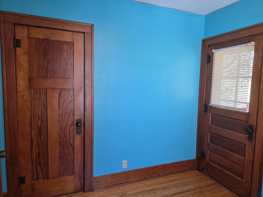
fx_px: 175
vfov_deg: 58.9
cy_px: 98
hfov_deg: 73.9
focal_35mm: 23
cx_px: 132
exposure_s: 1/120
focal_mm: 6.3
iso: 200
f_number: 1.7
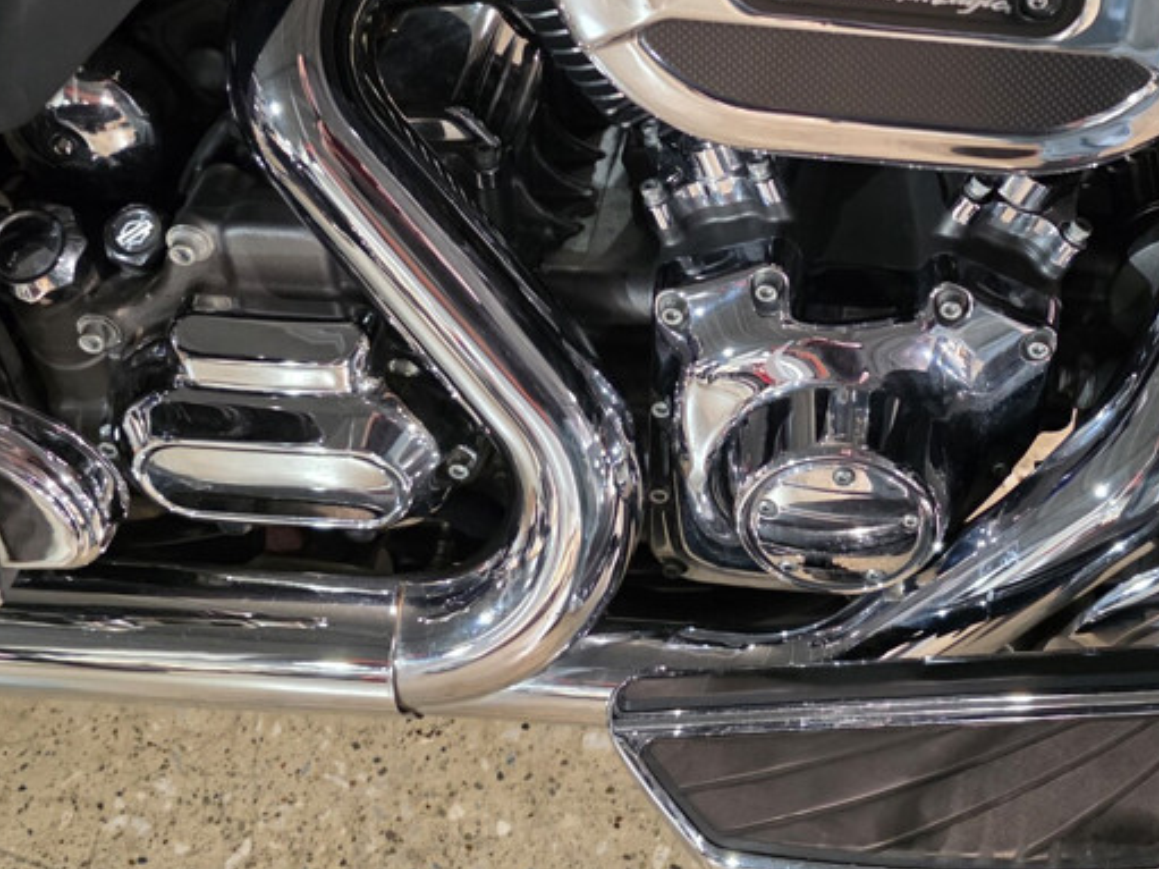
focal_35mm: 48
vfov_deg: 29.6
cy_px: 188
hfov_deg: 39.0
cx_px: 820
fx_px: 1607
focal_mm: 6.3
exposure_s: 1/120
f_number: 1.7
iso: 2000
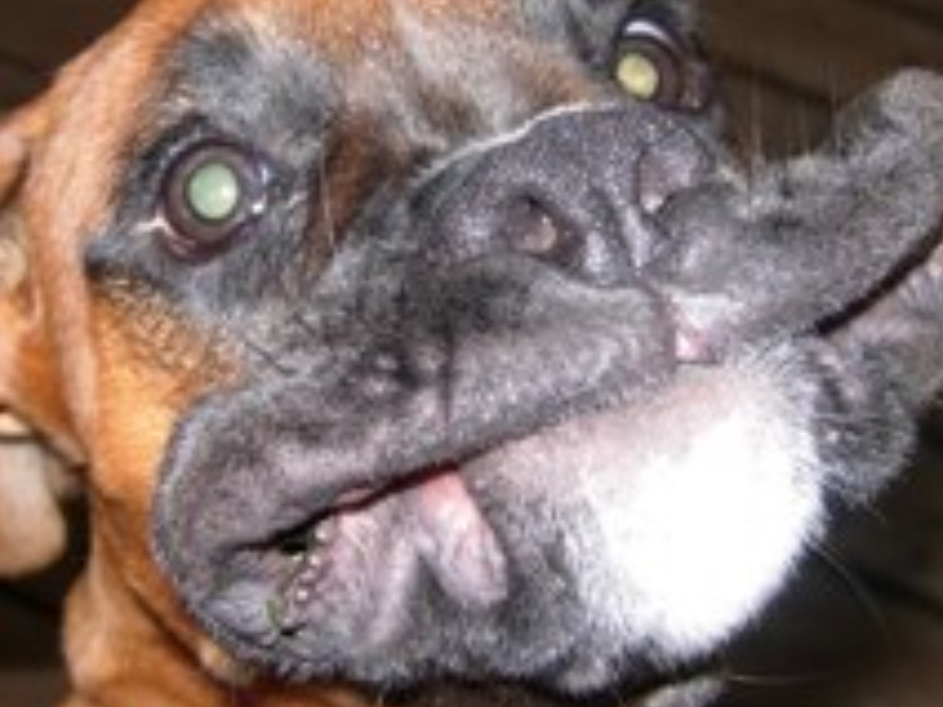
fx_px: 2070
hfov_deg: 25.6
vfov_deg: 19.4
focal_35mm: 76
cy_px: 311
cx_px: 423
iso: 50
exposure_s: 1/45.2
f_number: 2.7
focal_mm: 7.5
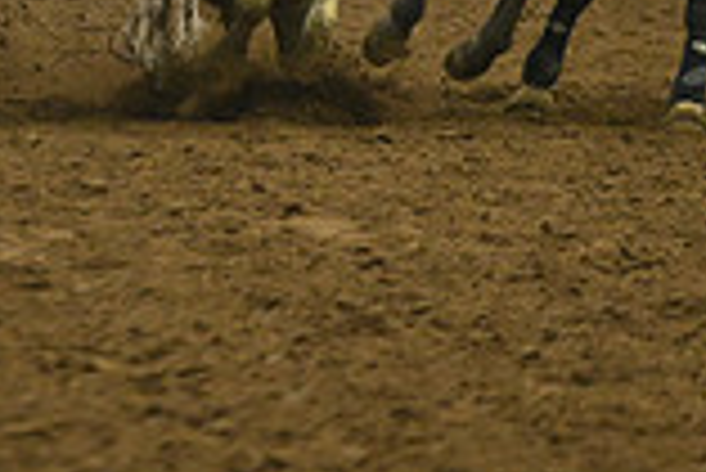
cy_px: -281
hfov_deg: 2.8
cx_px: 243
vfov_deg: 1.9
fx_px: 14525
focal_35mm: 740
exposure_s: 1/400
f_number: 2.8
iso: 6400
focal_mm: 200
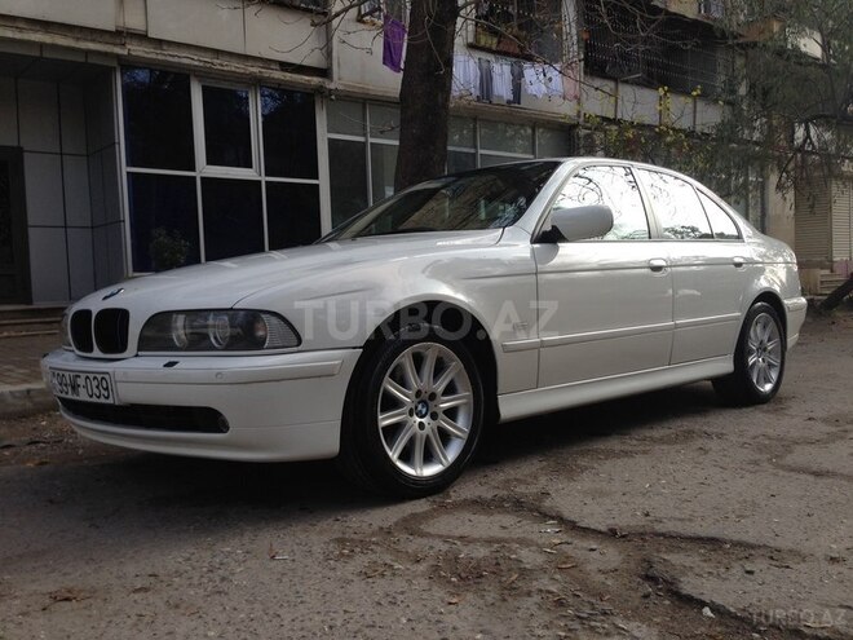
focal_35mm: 33
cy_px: 320
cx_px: 426
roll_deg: +2.9
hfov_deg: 55.4
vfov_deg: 42.9
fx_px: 813
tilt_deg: -3.6
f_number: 2.4
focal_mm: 4.12
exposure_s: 1/536
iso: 50
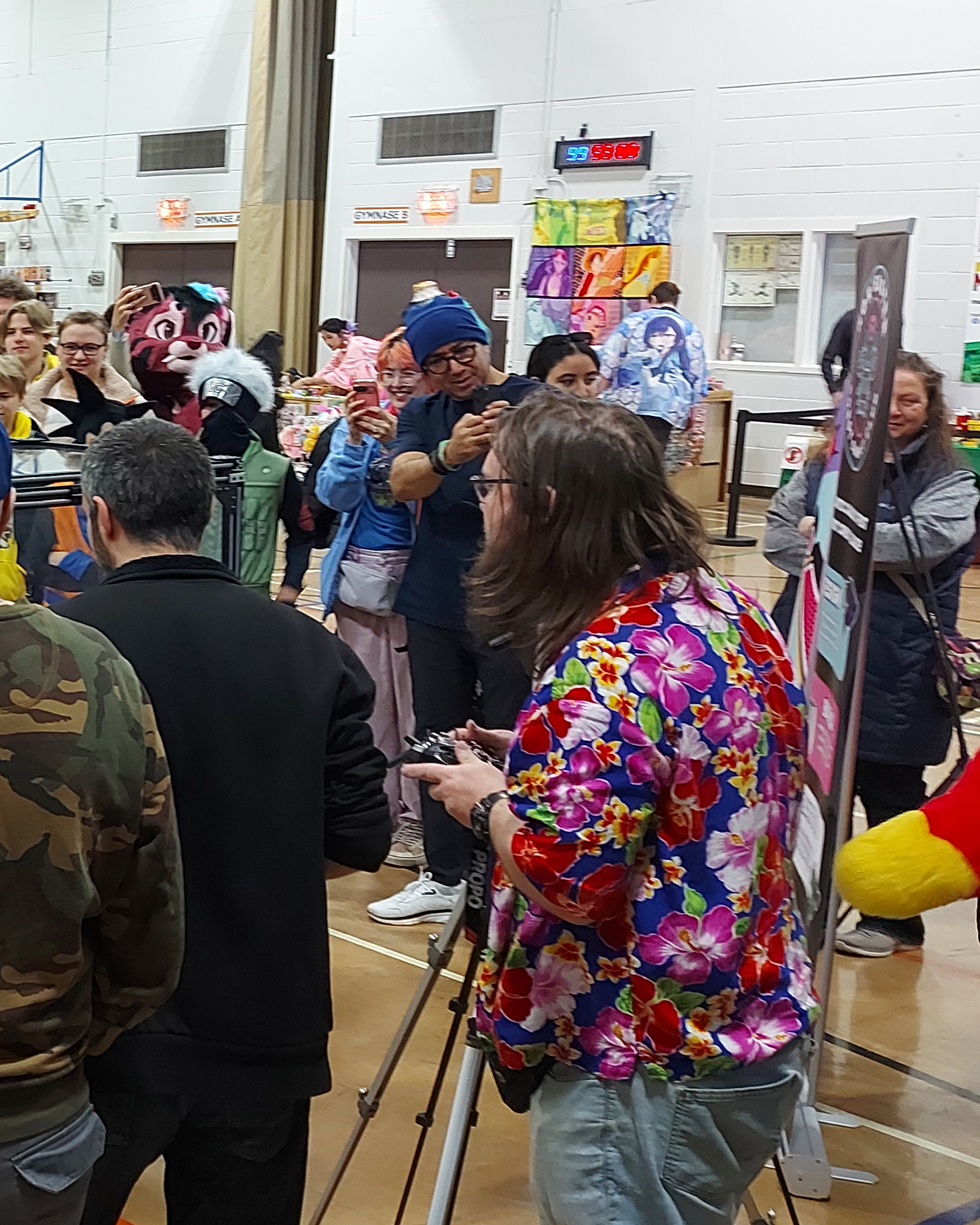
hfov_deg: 24.1
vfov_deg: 35.2
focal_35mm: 53
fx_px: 1922
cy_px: 488
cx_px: -382
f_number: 1.8
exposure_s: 1/30
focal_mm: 5.23
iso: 200
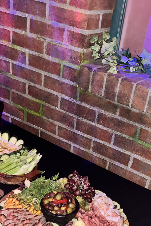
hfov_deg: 26.4
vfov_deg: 37.8
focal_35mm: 51
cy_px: 171
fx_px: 321
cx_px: 93
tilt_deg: -32.1
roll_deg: -9.4
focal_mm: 5.1
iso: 64
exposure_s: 1/4
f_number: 1.6
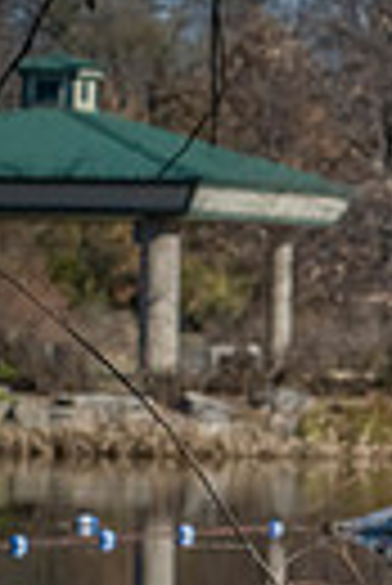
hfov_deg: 3.7
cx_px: 1293
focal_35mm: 357
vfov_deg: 5.8
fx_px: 5815
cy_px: 524
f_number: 13
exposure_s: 1/500
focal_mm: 80
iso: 400
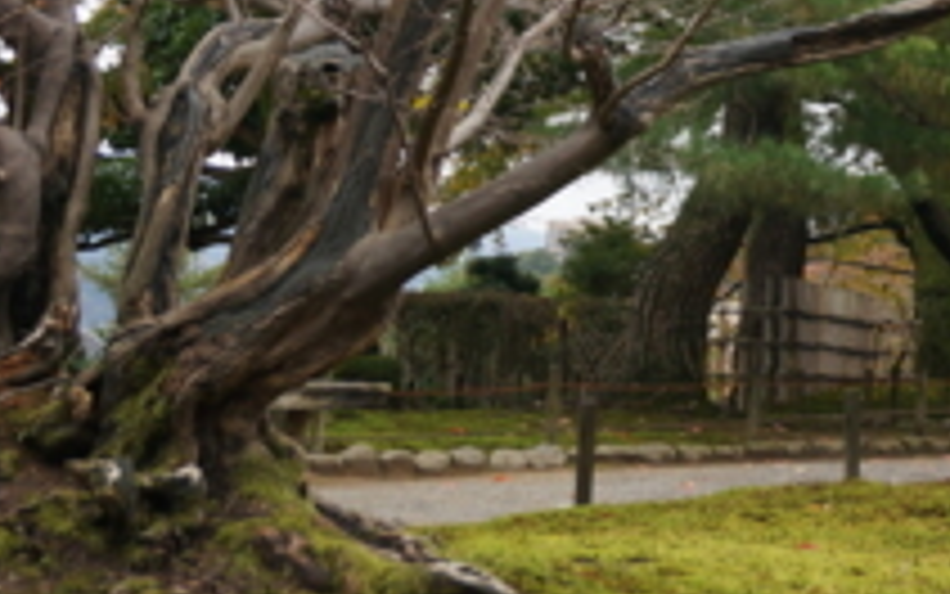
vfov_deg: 11.7
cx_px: 1234
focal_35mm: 108
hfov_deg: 17.9
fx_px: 2808
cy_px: -236
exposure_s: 1/60
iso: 100
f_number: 4.5
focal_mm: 25
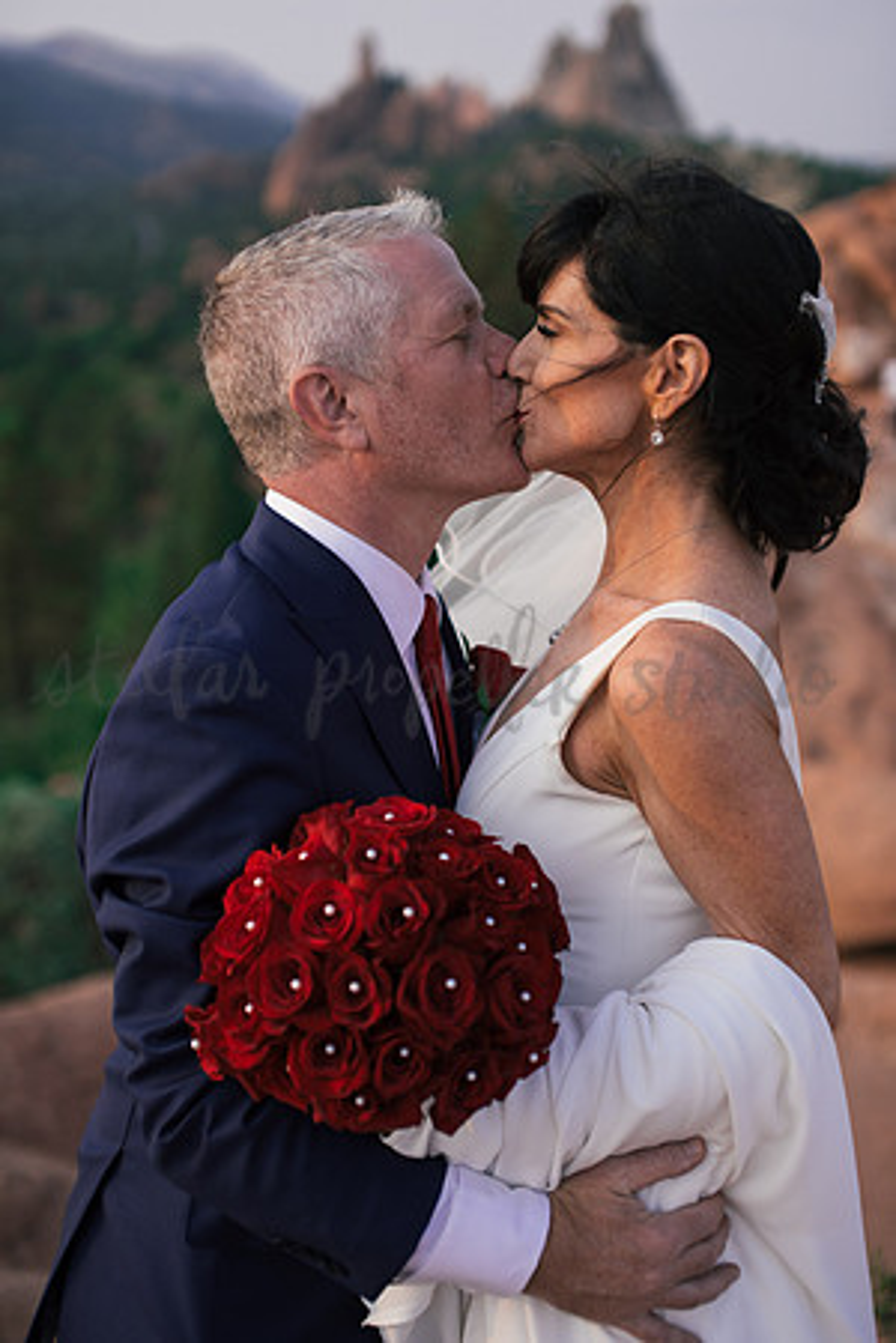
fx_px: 1867
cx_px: 448
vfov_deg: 39.6
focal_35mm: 50
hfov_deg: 27.0
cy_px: 672
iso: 125
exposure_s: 1/1250
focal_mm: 50
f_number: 2.5
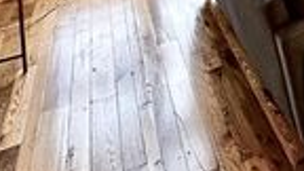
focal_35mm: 53
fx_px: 427
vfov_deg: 17.0
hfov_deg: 30.4
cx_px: 401
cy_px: -166
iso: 320
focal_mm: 2.22
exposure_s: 1/60
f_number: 2.2
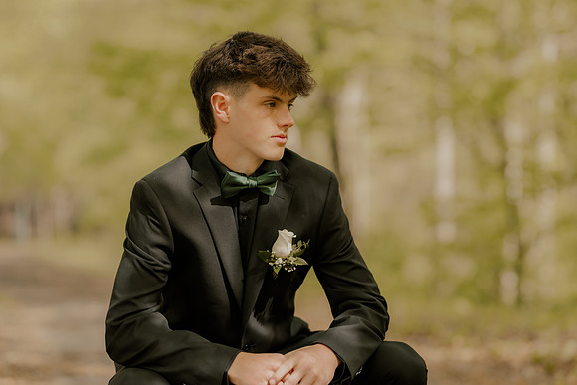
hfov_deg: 23.9
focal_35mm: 85
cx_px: 288
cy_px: 192
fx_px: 1363
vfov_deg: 16.1
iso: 100
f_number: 2
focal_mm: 85
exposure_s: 1/500
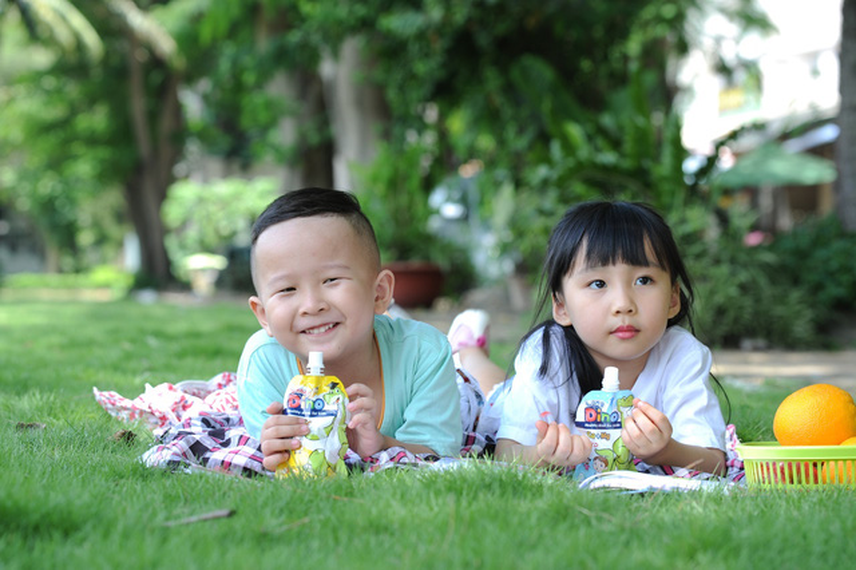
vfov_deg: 12.2
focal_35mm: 112
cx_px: 428
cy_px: 285
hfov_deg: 18.3
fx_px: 2662
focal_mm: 112
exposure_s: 1/60
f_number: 7.1
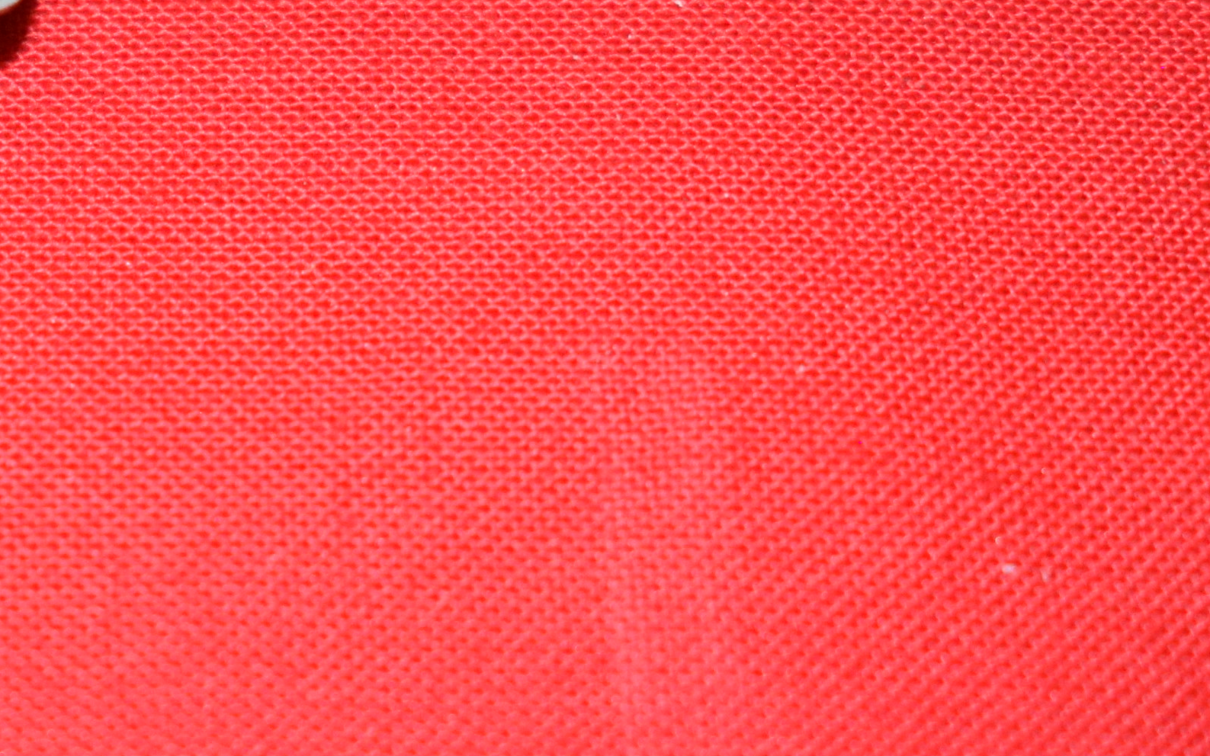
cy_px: -4
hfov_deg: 11.3
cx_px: -239
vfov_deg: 7.2
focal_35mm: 182
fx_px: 6002
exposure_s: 1/125
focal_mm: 42
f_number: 5
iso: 1250
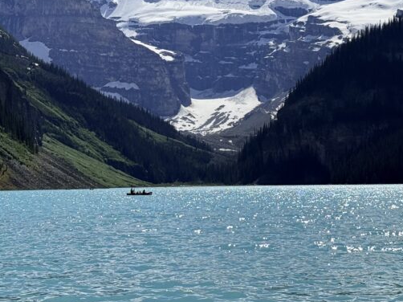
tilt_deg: +5.2
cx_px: 270
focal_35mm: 98
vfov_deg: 15.1
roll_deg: +0.2
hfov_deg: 20.0
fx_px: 1140
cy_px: 107
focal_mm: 6.76
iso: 64
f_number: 1.78
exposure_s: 1/11364
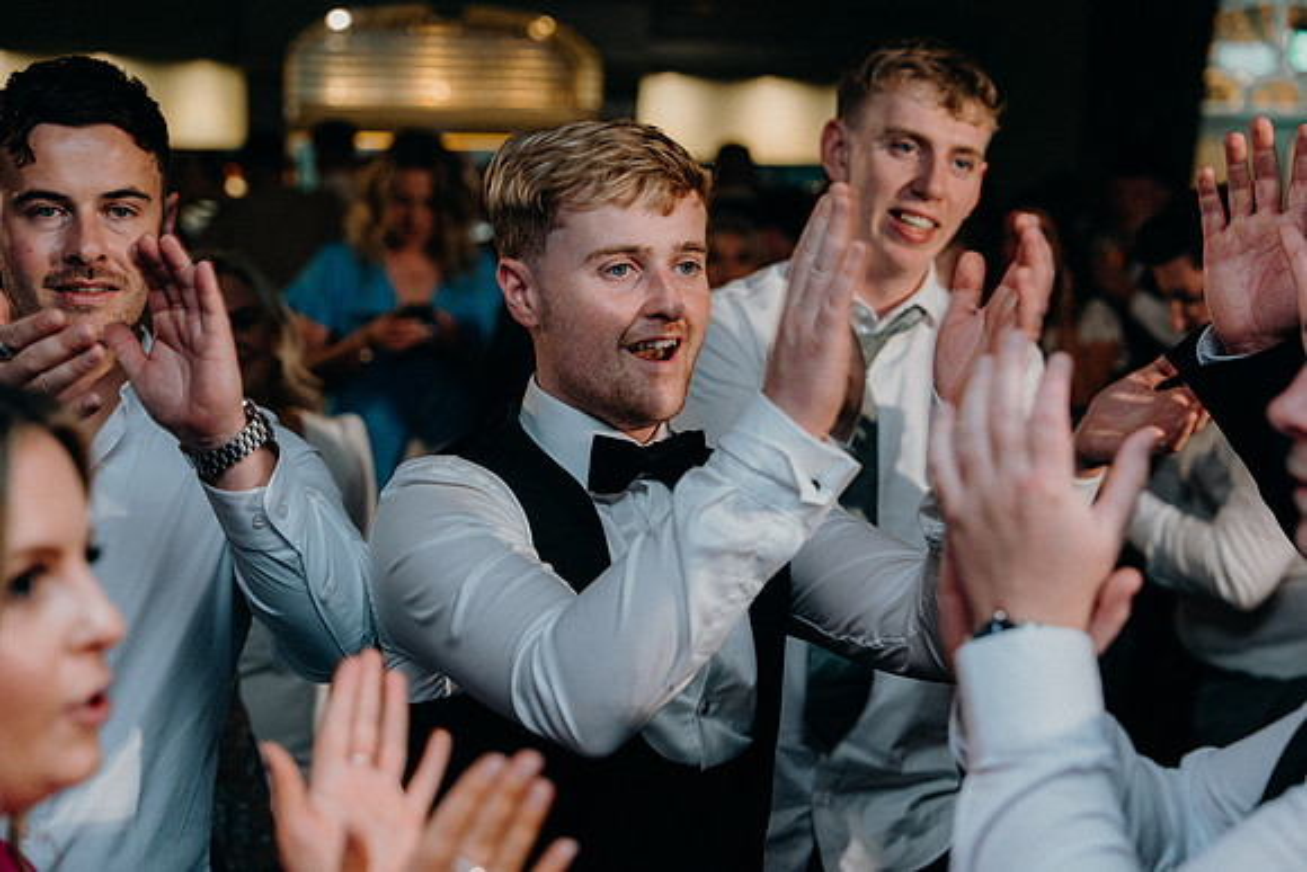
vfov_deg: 19.5
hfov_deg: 28.8
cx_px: 654
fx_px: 2542
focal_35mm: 70
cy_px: 436
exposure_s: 1/160
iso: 2500
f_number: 3.5
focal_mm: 70
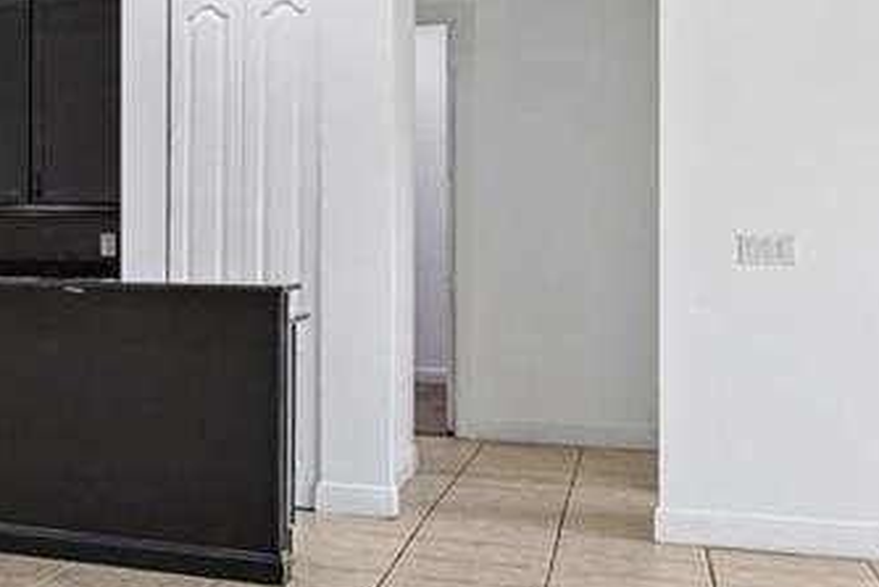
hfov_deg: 20.6
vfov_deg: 20.3
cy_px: 263
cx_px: -721
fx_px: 1637
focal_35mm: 67
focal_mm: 14
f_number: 8
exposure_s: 1/13
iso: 200
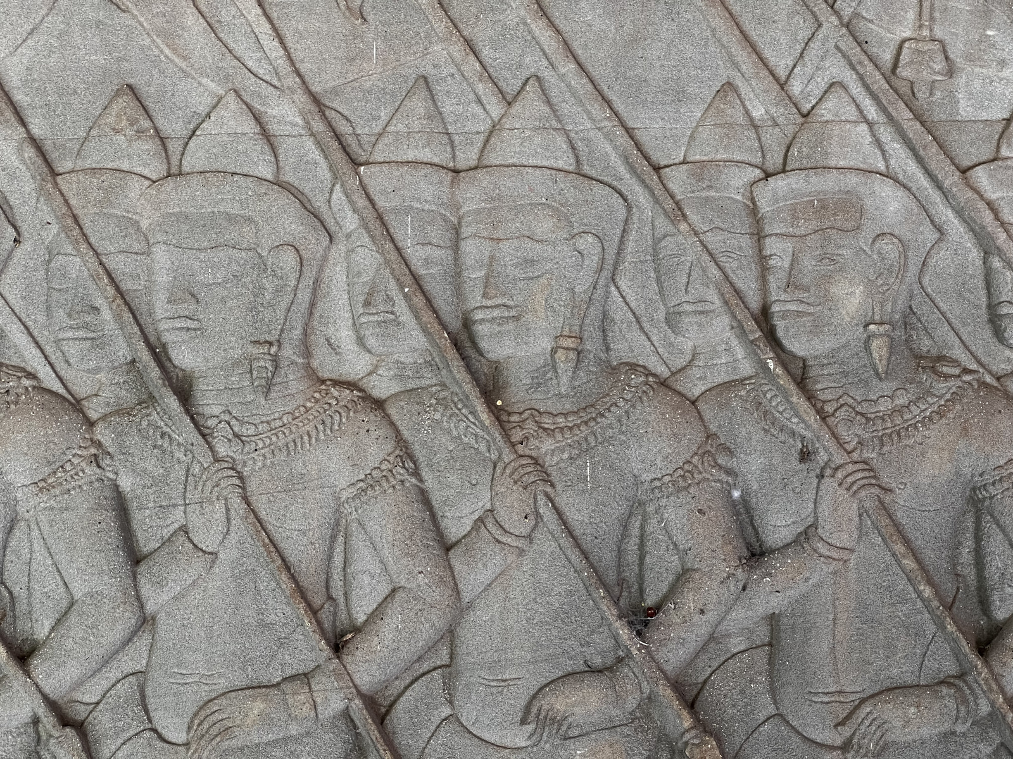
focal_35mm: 77
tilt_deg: +9.9
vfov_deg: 19.1
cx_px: 506
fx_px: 2253
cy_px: 380
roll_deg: +0.7
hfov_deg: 25.3
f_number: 2.8
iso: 250
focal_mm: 9
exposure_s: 1/67
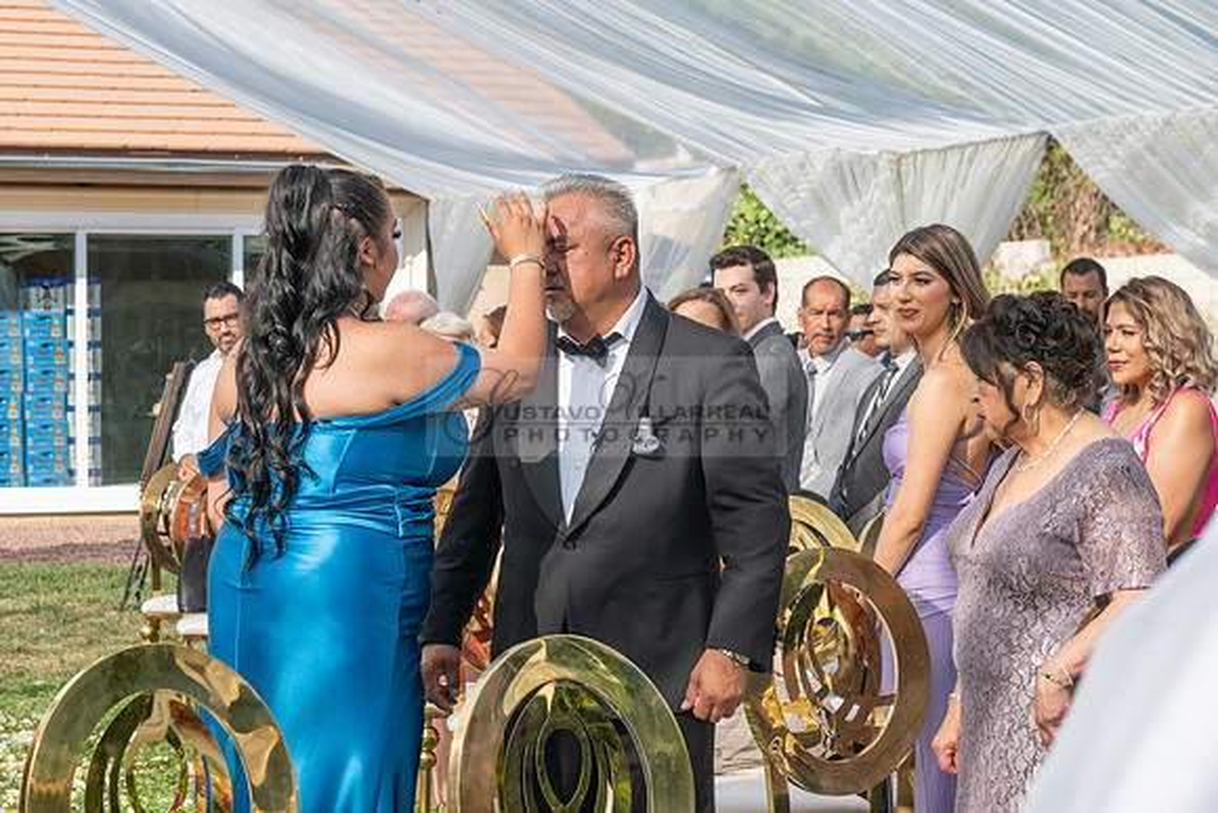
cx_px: 416
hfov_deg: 20.9
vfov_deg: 14.1
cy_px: 335
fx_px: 3288
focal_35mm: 97
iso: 200
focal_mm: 70
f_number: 6.3
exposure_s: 1/640
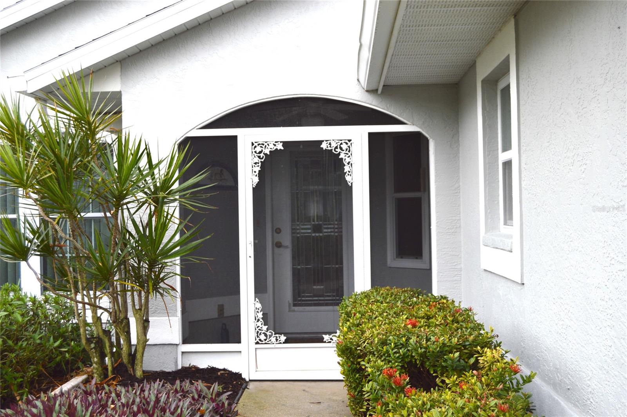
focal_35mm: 46
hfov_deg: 42.4
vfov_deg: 28.9
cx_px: 314
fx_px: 809
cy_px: 208
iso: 200
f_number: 5.6
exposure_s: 1/125
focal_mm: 31
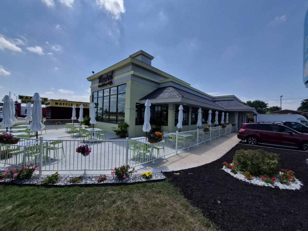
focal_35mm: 13
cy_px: 116
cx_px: 154
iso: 25
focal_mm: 1.7
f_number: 2.2
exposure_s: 1/1608
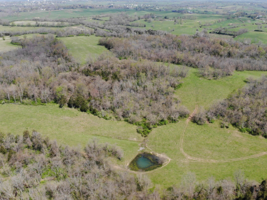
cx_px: 174
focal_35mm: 34
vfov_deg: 41.7
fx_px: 262
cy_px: 112
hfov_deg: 53.1
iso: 100
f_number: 2.8
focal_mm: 4.5
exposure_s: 1/705
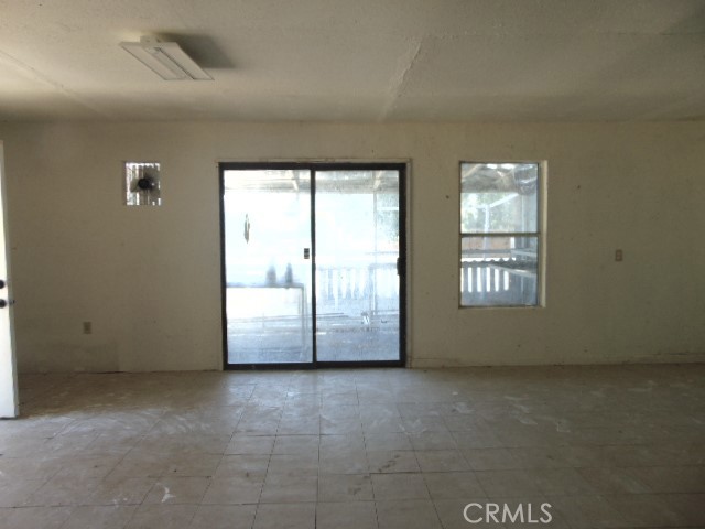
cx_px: 352
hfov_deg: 69.4
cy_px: 264
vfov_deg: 54.9
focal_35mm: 25
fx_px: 509
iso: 80
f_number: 3
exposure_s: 1/60
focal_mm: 4.5
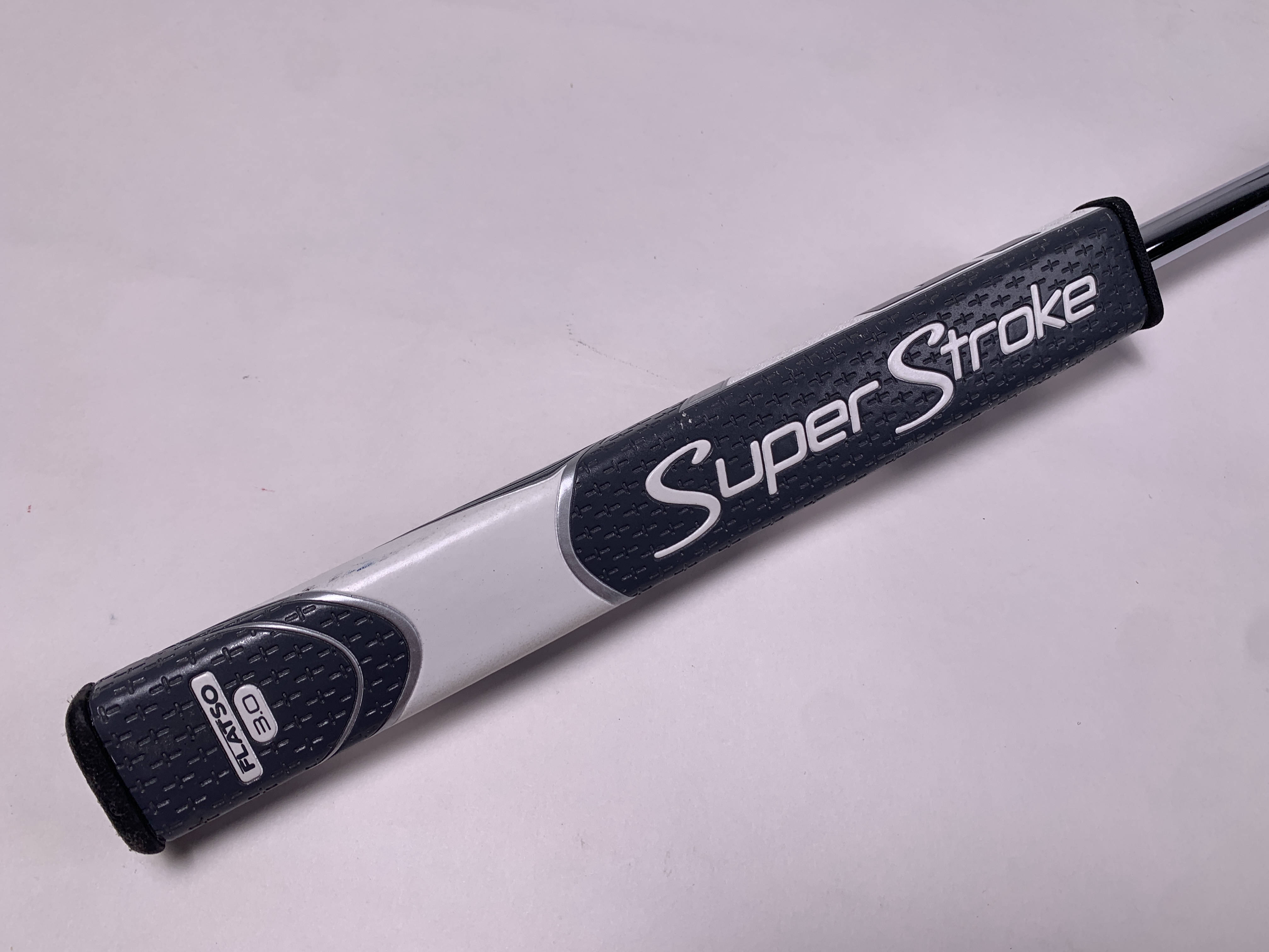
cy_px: 476
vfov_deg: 53.1
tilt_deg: -62.0
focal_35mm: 26
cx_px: 634
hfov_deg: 67.3
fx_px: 953
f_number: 1.8
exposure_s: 1/363
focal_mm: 4.25
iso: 25
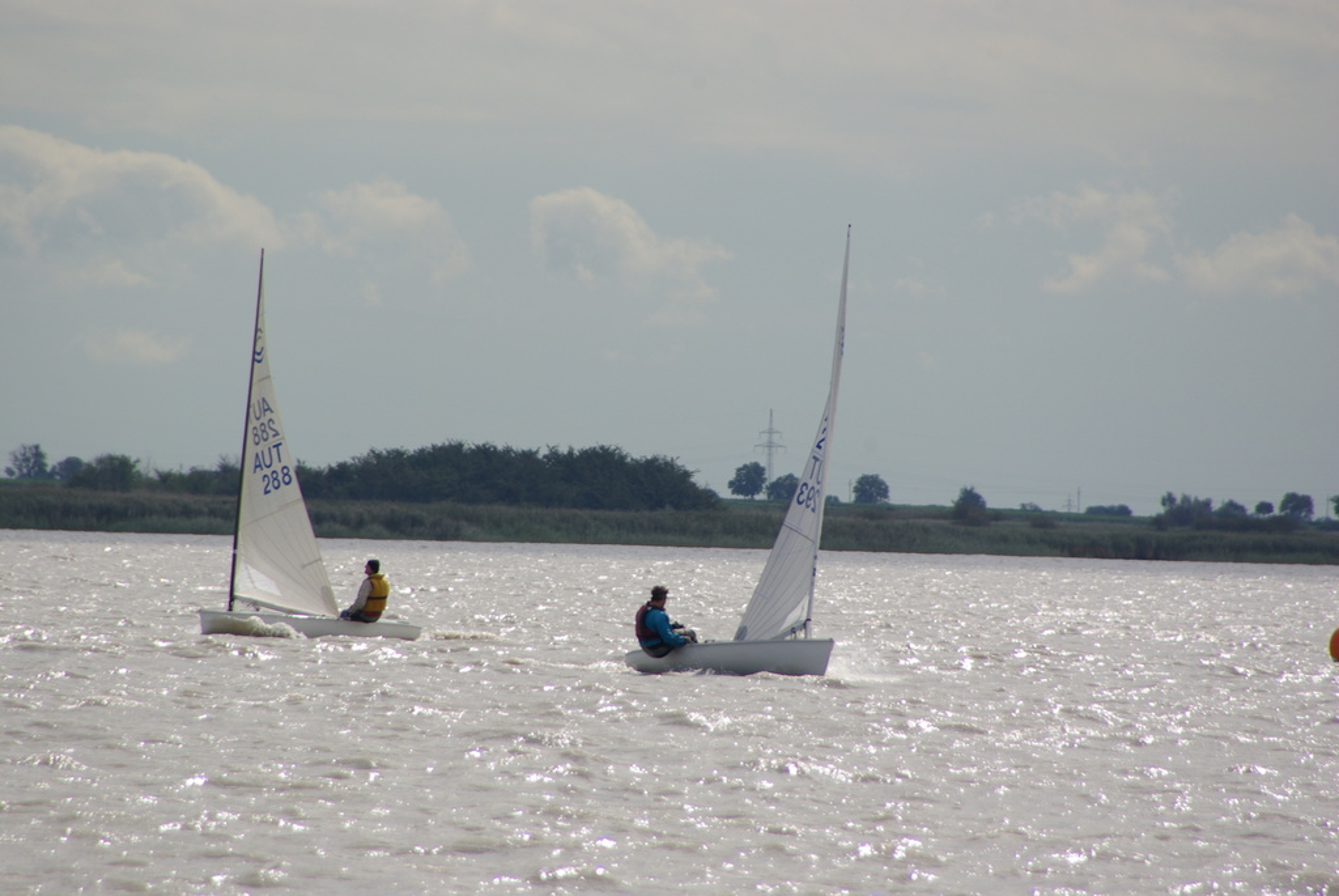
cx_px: 670
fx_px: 16754
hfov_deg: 4.6
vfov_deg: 3.1
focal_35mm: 450
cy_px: 448
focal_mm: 300
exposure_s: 1/500
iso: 100
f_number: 8
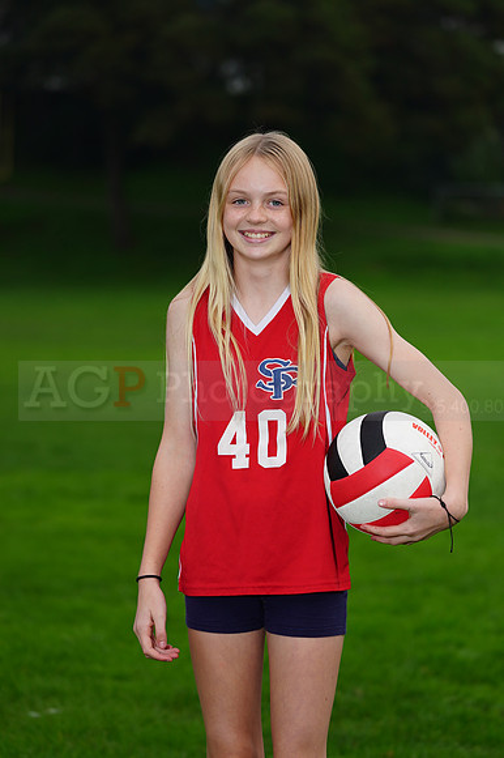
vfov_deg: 12.2
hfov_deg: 8.1
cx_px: 252
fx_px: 3553
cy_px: 379
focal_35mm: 169
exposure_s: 1/200
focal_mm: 169
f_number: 5.6
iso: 200
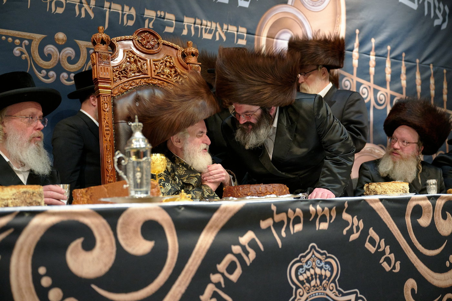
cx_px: 226
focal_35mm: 42
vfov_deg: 31.9
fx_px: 527
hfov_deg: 46.4
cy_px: 150
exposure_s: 1/200
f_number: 3.2
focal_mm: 42
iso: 2500
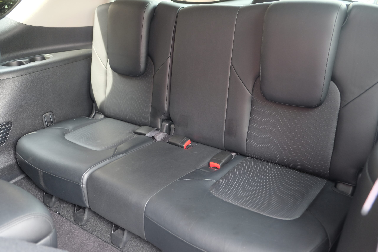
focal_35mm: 33
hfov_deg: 57.2
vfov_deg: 40.0
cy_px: 126
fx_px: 346
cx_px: 189
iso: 500
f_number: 3.2
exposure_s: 1/15
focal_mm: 22.3
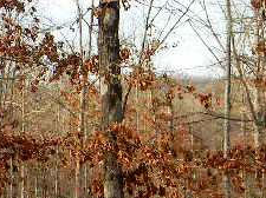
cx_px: 79
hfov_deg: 10.6
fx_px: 1435
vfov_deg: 7.8
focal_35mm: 187
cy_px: 263
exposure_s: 1/285
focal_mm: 7.3
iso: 80
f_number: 3.8
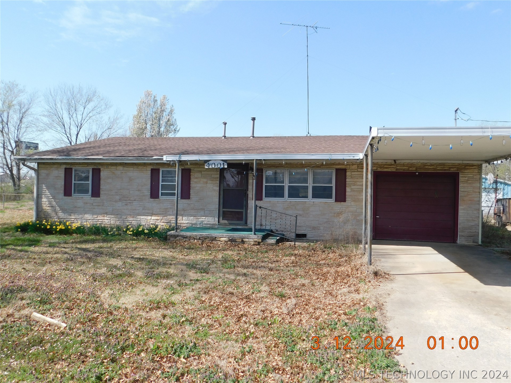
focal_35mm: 28
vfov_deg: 49.7
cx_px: 256
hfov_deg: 63.4
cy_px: 192
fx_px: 413
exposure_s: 1/1000
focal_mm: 4.9
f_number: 3.2
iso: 125
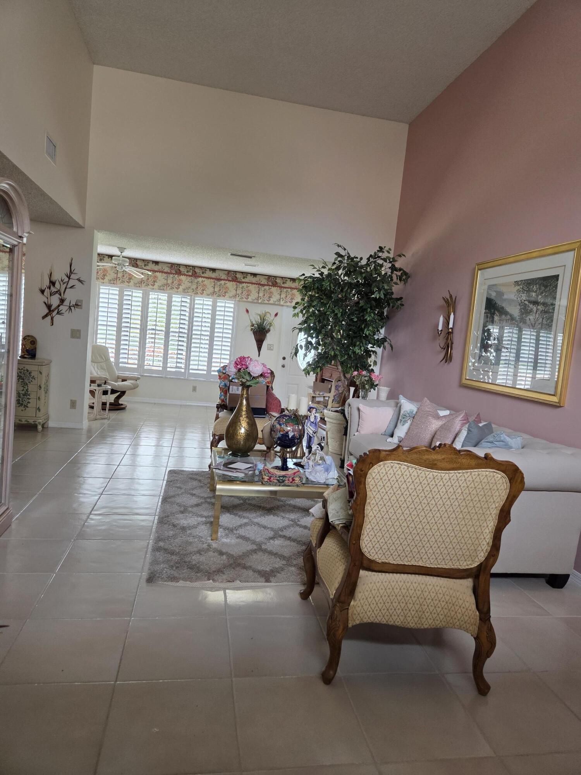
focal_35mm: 23
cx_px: 290
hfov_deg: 58.9
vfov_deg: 73.9
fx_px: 515
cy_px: 388
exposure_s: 1/120
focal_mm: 5.4
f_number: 1.8
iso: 320
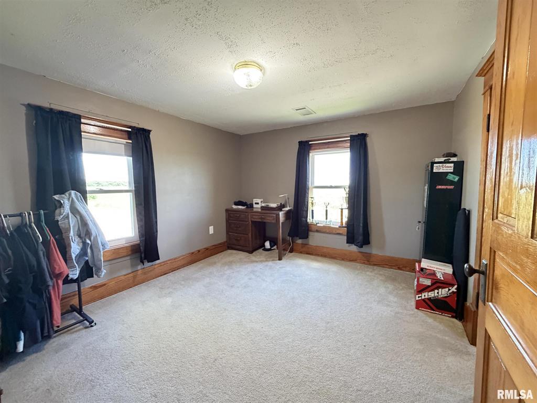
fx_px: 217
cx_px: 268
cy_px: 202
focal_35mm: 14
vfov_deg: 85.7
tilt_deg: -6.0
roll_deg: +0.3
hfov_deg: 102.1
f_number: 2.2
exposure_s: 1/60
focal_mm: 2.22
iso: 640
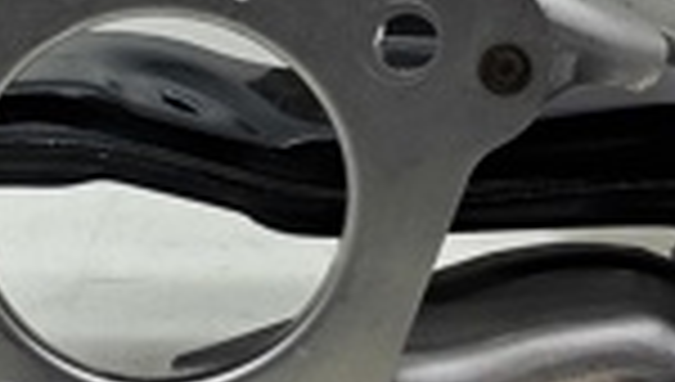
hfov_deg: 16.9
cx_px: 50
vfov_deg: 9.6
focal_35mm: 125
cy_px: -83
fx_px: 2241
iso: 50
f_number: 1.8
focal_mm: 4
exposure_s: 1/100
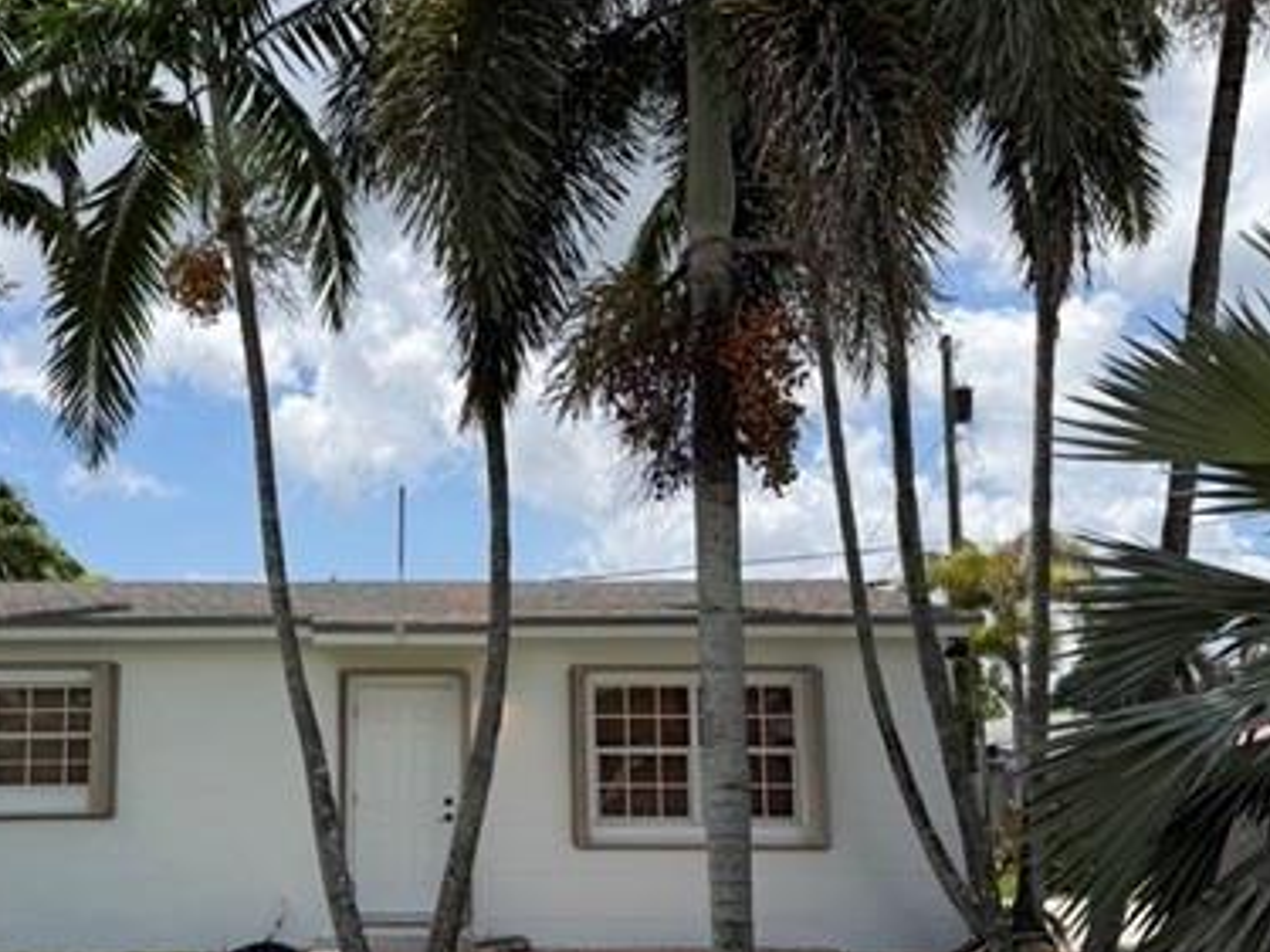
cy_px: 556
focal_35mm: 41
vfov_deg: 35.0
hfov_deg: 45.2
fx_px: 1504
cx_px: 444
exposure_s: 1/5319
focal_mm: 6.76
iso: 80
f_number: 1.78
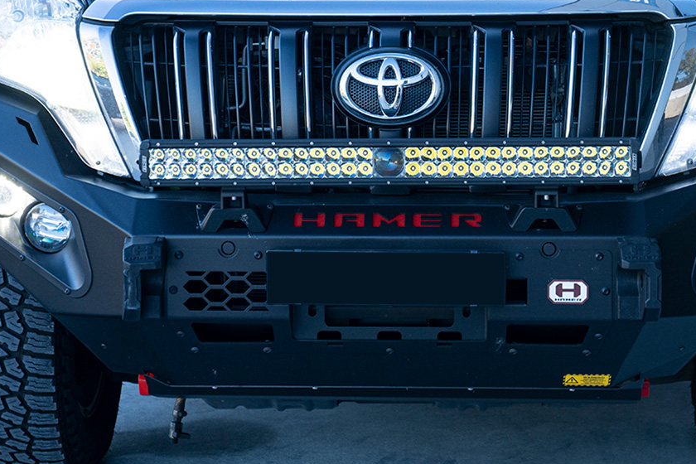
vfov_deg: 18.0
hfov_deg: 27.0
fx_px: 1450
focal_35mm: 75
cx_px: 396
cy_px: 94
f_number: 4
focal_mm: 35
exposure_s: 1/60
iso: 160
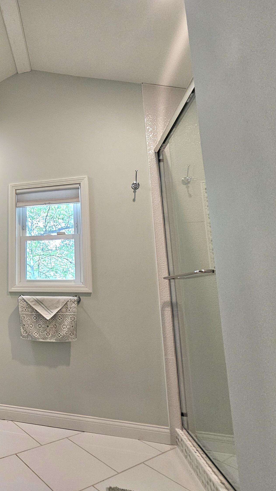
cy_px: 246
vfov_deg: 89.6
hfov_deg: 47.5
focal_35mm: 19
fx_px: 247
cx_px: -5
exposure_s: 1/60.2
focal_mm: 2.2
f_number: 2.2
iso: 400
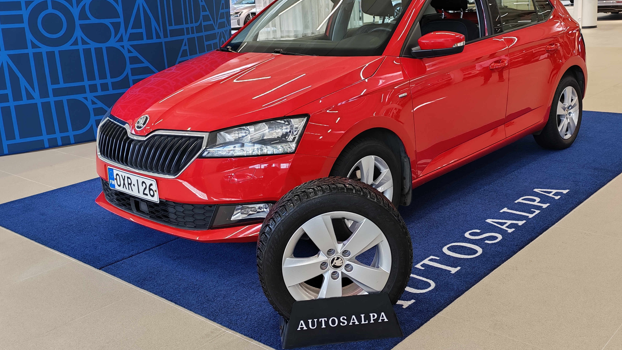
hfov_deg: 50.4
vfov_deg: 29.6
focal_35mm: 40
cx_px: 335
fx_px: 660
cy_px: 131
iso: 160
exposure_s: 1/100
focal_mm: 6.12
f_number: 1.9
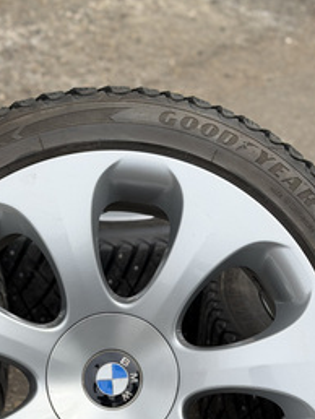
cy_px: 362
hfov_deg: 15.9
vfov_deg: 20.7
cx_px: 111
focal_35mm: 93
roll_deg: +1.3
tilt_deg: -35.5
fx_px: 1127
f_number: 1.78
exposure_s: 1/2577
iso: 64
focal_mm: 6.76
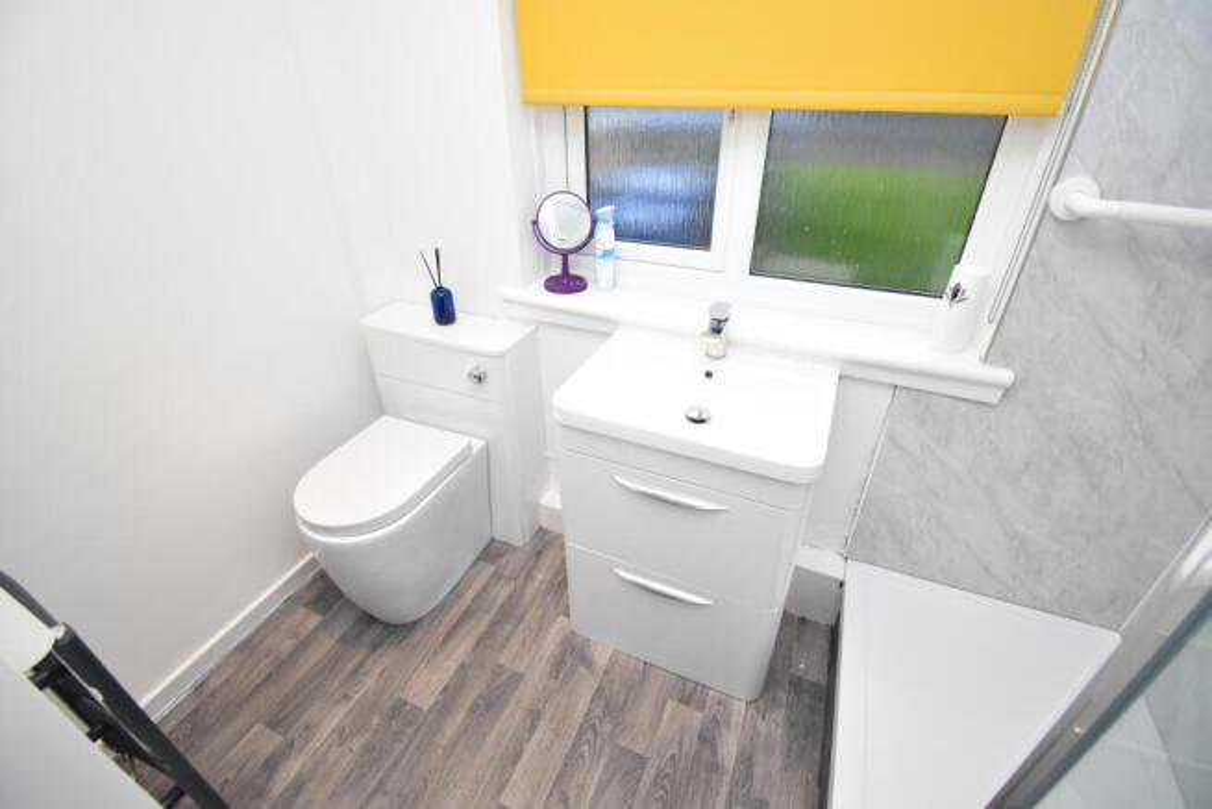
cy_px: 404
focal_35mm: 15
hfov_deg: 100.4
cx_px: 606
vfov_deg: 77.4
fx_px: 505
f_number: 4.5
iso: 1250
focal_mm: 10
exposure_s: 1/125
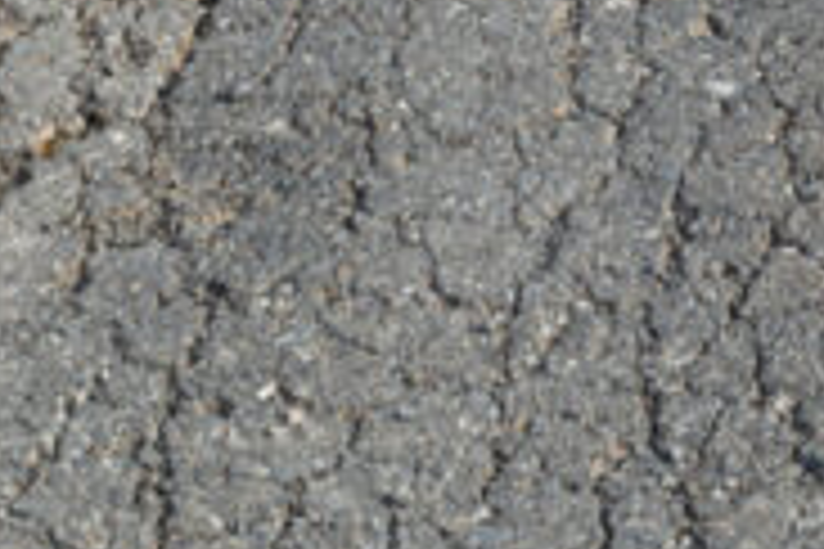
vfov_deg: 6.9
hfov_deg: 11.0
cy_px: -875
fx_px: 4234
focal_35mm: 185
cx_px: 878
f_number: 11
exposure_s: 1/200
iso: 200
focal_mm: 22
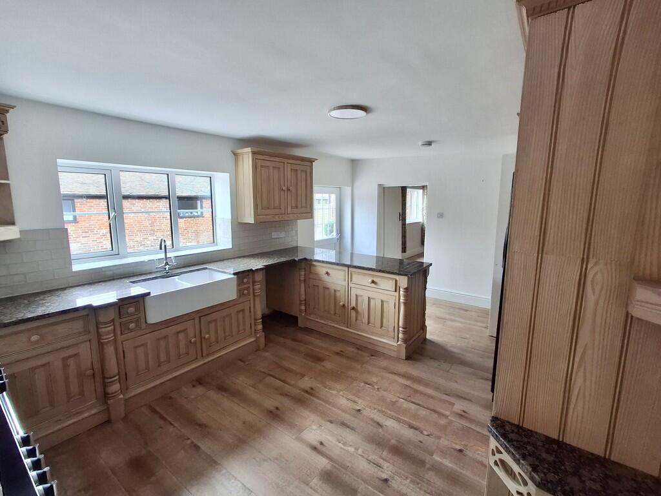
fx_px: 306
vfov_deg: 78.1
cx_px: 330
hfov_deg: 94.5
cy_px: 248
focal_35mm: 16
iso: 50
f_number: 2.2
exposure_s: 1/120
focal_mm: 1.64
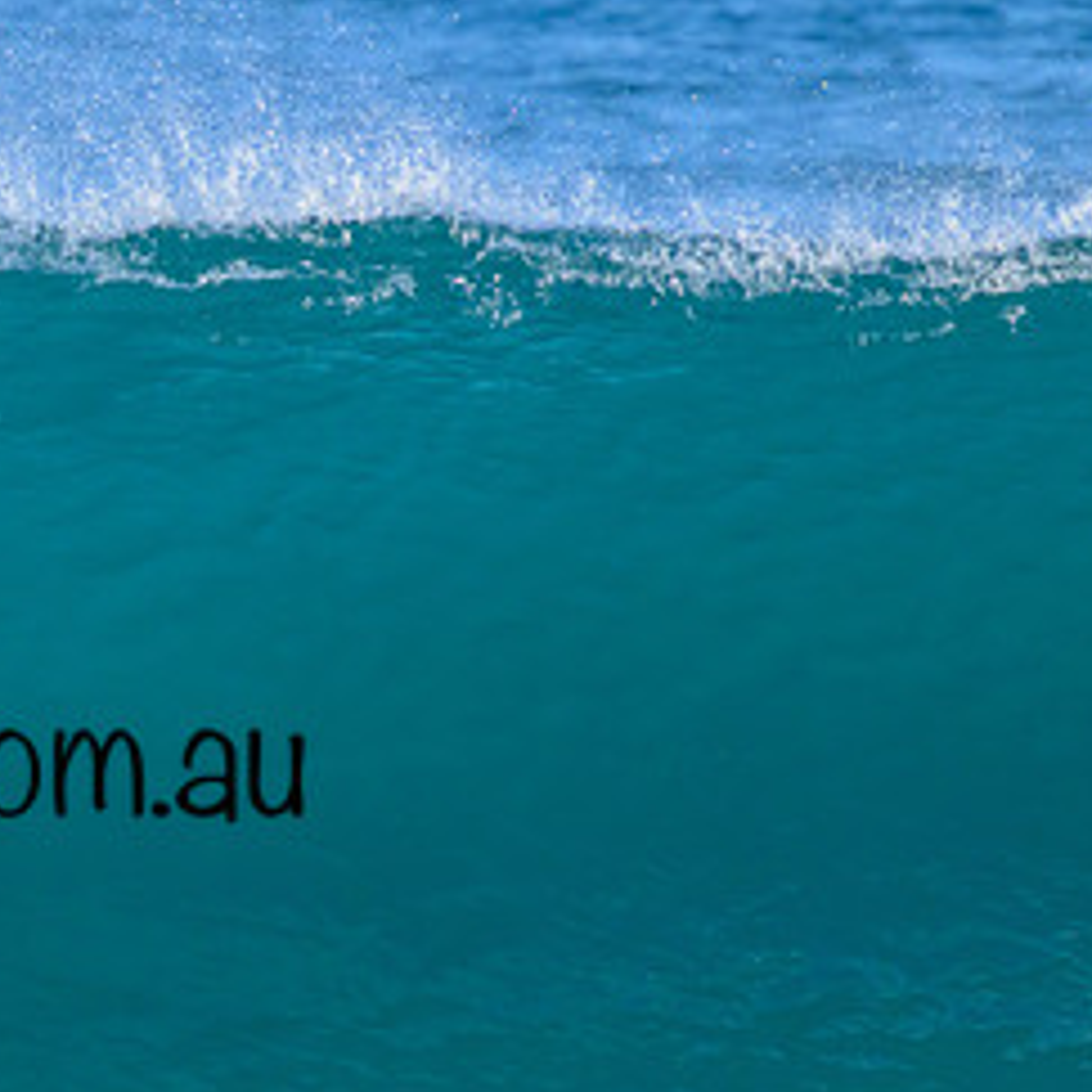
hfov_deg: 1.0
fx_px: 59781
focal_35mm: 1675
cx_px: -171
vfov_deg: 1.0
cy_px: 712
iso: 2500
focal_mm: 800
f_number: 11
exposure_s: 1/2000
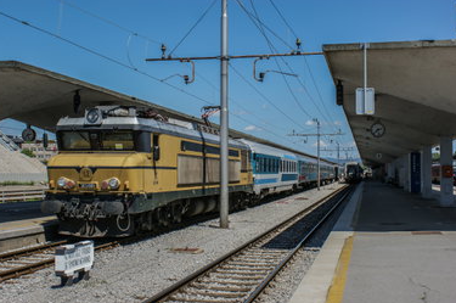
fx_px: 607
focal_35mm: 48
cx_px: 226
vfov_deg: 28.0
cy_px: 159
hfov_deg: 41.2
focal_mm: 30
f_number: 8
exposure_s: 1/320
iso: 100
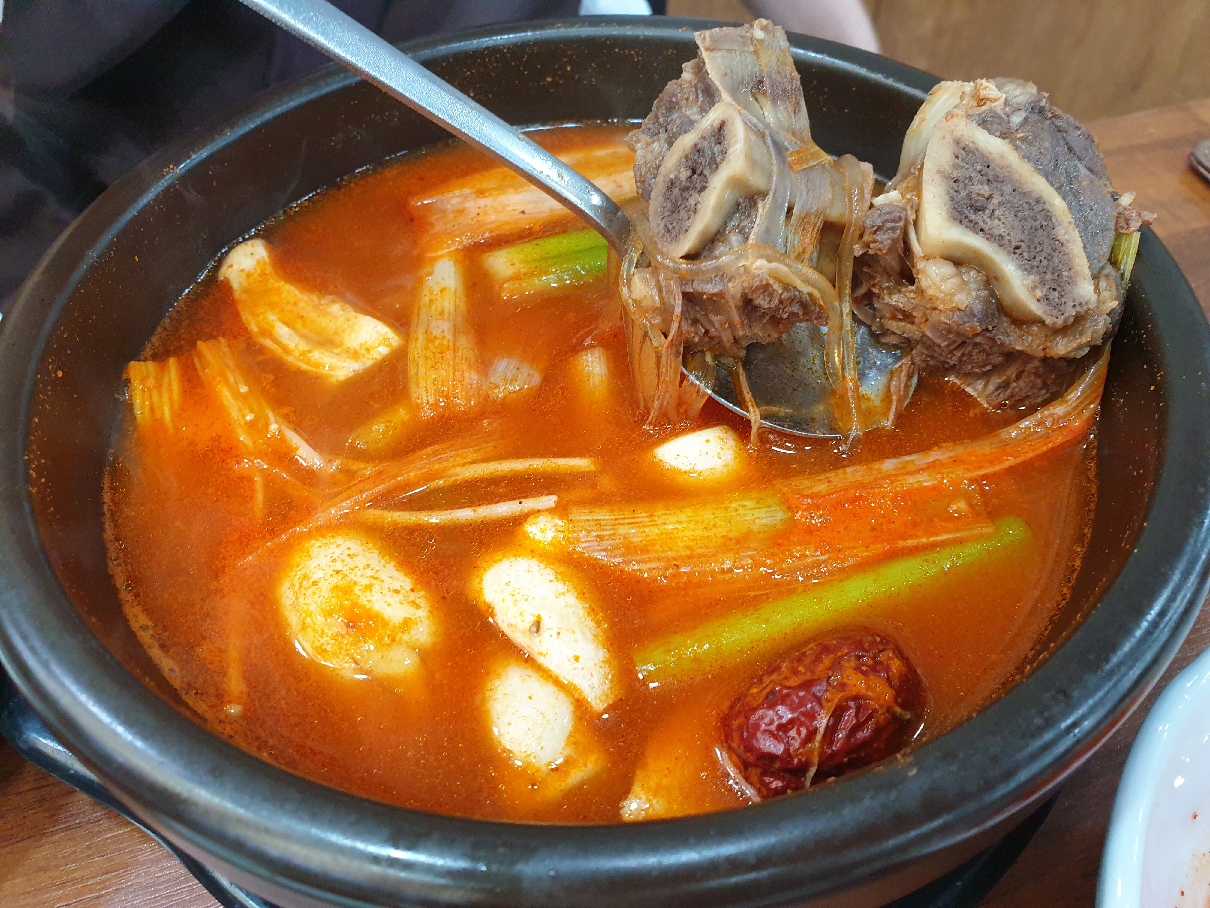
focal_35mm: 26
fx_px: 909
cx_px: 605
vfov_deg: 53.1
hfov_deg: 67.3
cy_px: 454
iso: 250
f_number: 2.4
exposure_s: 1/60
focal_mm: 4.3
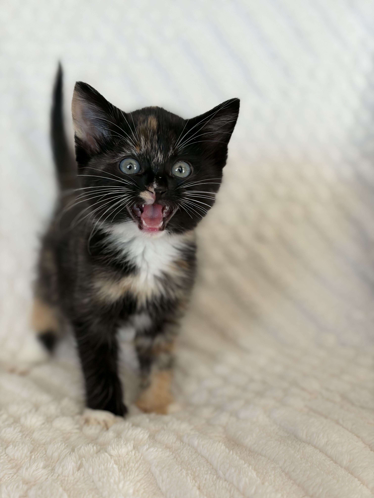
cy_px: 249
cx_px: 187
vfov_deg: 36.8
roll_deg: +1.8
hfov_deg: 28.0
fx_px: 749
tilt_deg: -10.5
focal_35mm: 52
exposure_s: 1/79
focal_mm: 5.96
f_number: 1.6
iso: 50
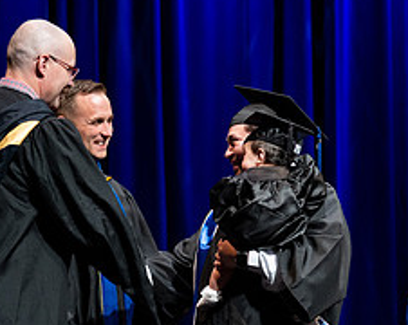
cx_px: 139
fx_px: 2037
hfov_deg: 11.4
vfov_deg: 9.1
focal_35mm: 169
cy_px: 322
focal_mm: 70
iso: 640
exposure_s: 1/250
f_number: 2.8
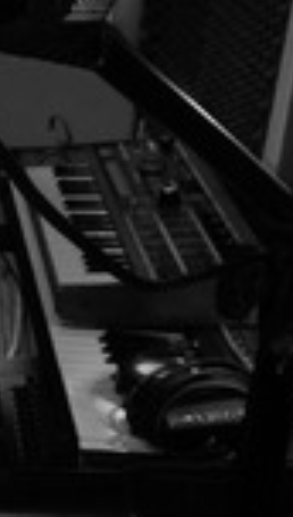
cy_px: 304
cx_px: -279
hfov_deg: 9.7
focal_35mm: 118
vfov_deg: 18.1
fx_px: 1623
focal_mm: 4.12
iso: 80
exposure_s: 1/16
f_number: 2.4
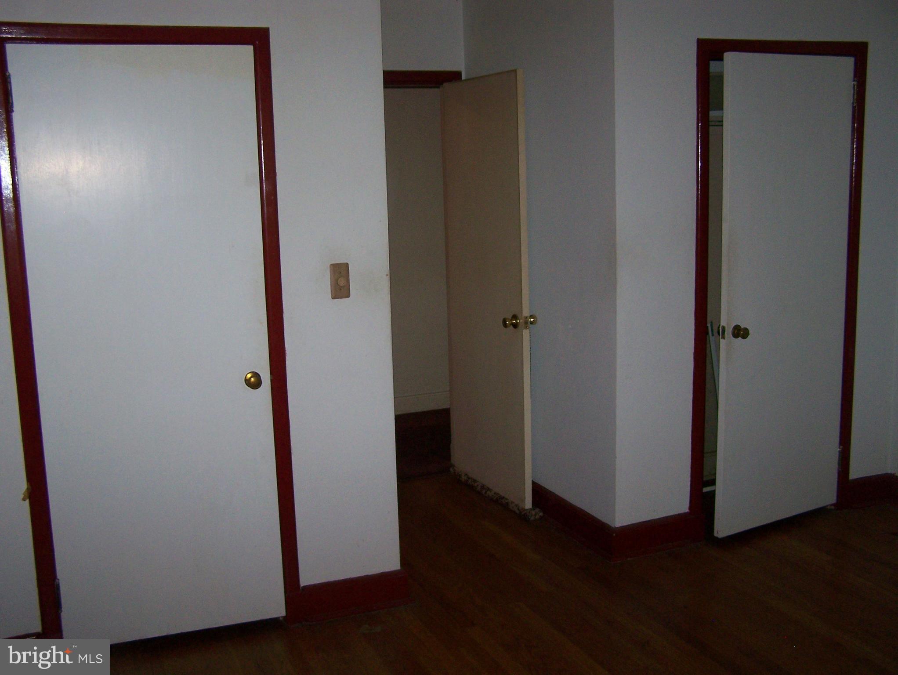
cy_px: 338
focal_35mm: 38
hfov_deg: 48.9
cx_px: 449
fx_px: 986
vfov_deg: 37.8
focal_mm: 6.3
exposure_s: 1/60
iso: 160
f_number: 2.8
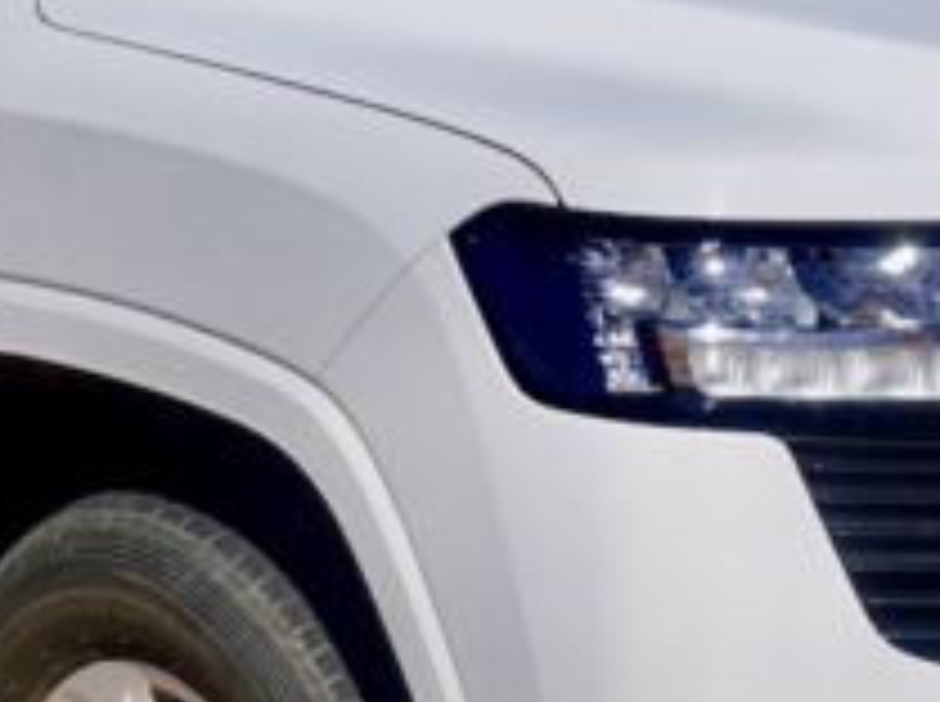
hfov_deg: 13.0
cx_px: 342
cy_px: -7
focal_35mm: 152
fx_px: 4120
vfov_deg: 9.7
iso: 125
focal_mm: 11.81
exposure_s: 1/160
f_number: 5.6
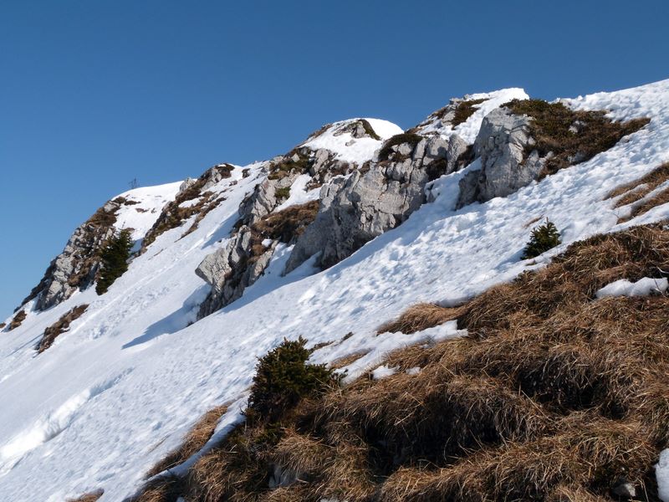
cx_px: 334
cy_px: 251
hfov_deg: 40.4
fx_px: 908
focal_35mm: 47
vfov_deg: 30.9
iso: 100
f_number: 5.6
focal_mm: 8.5
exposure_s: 1/800
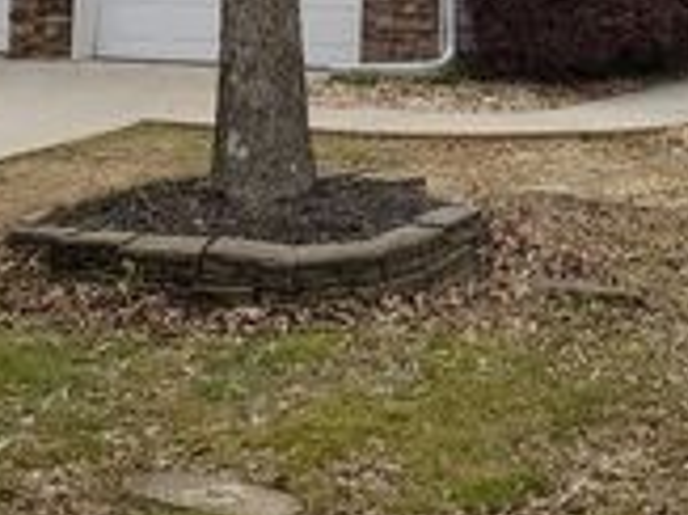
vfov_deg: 16.8
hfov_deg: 24.4
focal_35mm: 80
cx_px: 418
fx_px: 1589
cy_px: -247
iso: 50
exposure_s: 1/1797
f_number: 2.4
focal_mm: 4.3
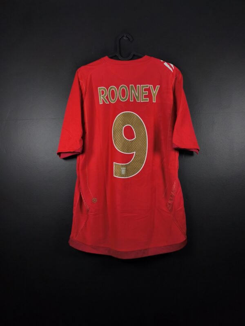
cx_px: 122
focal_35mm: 23
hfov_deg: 58.9
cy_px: 163
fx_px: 217
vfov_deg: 73.9
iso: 400
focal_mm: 6.57
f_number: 1.6
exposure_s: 1/200
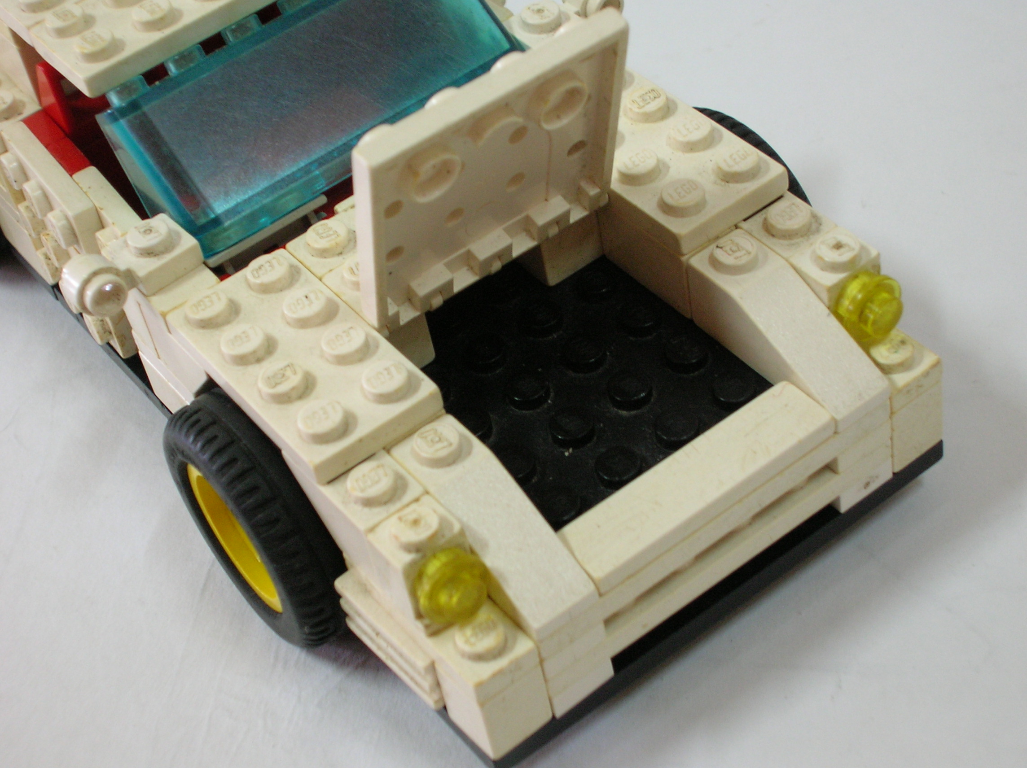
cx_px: 514
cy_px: 384
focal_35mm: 66
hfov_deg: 29.4
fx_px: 1956
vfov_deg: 22.2
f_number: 3.8
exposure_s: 1/3.2
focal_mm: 11
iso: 100
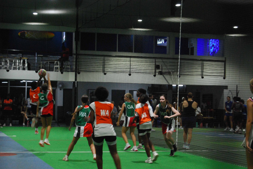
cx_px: 126
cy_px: 84
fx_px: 581
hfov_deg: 24.6
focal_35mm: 82
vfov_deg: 16.6
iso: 1600
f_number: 5.6
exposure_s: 1/60
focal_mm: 55
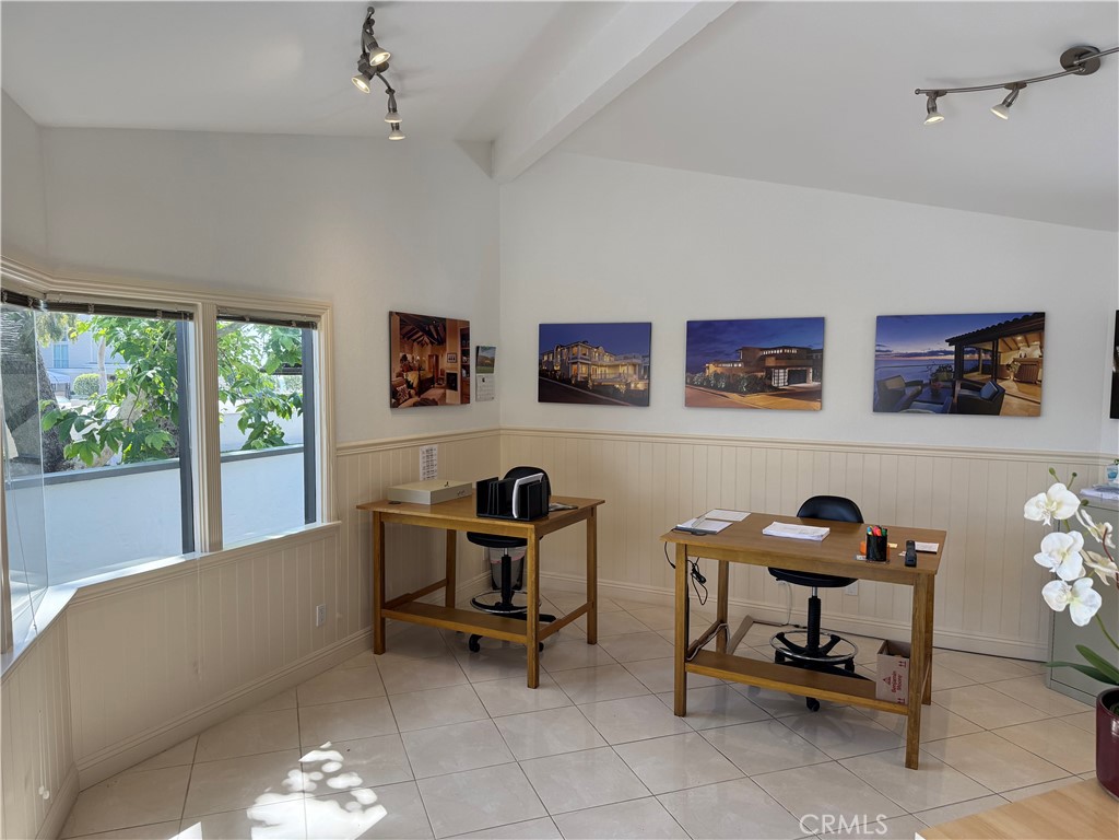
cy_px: 420
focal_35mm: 24
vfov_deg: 56.8
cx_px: 560
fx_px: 776
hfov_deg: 71.6
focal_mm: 6.76
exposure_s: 1/315
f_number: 1.78
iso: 100
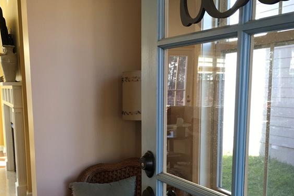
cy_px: 140
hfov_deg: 47.4
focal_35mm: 41
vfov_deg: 32.2
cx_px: 146
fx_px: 335
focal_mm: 4.15
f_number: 2.2
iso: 32
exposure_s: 1/40
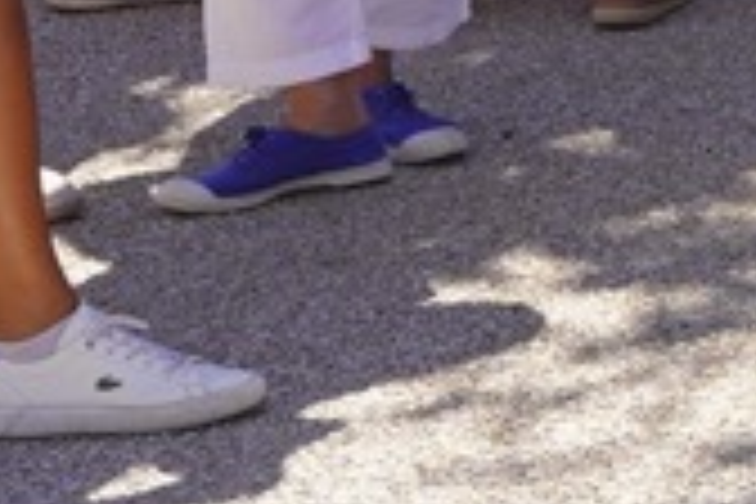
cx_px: 2578
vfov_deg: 4.9
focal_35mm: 272
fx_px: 5703
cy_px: -713
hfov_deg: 6.6
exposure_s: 1/250
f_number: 5
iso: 100
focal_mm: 35.6
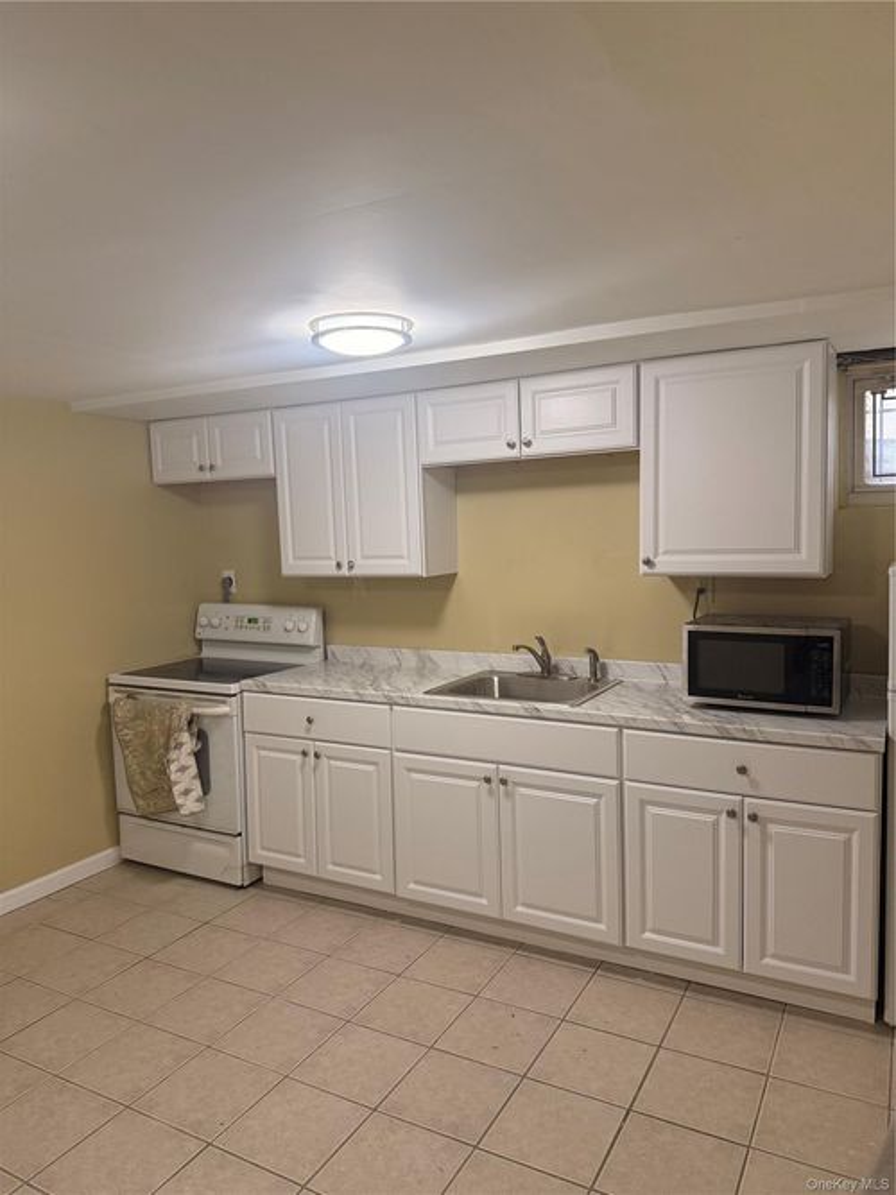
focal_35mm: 24
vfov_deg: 71.6
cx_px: 448
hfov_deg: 56.8
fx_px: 829
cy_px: 598
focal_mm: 6.76
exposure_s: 1/126
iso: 200
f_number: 1.78
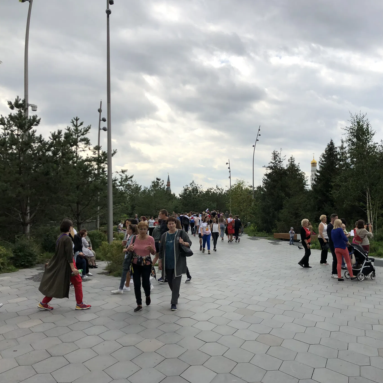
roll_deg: +0.8
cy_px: 194
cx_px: 250
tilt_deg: +5.1
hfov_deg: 46.6
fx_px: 438
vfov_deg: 47.2
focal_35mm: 35
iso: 20
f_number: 1.8
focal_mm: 4
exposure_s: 1/2208
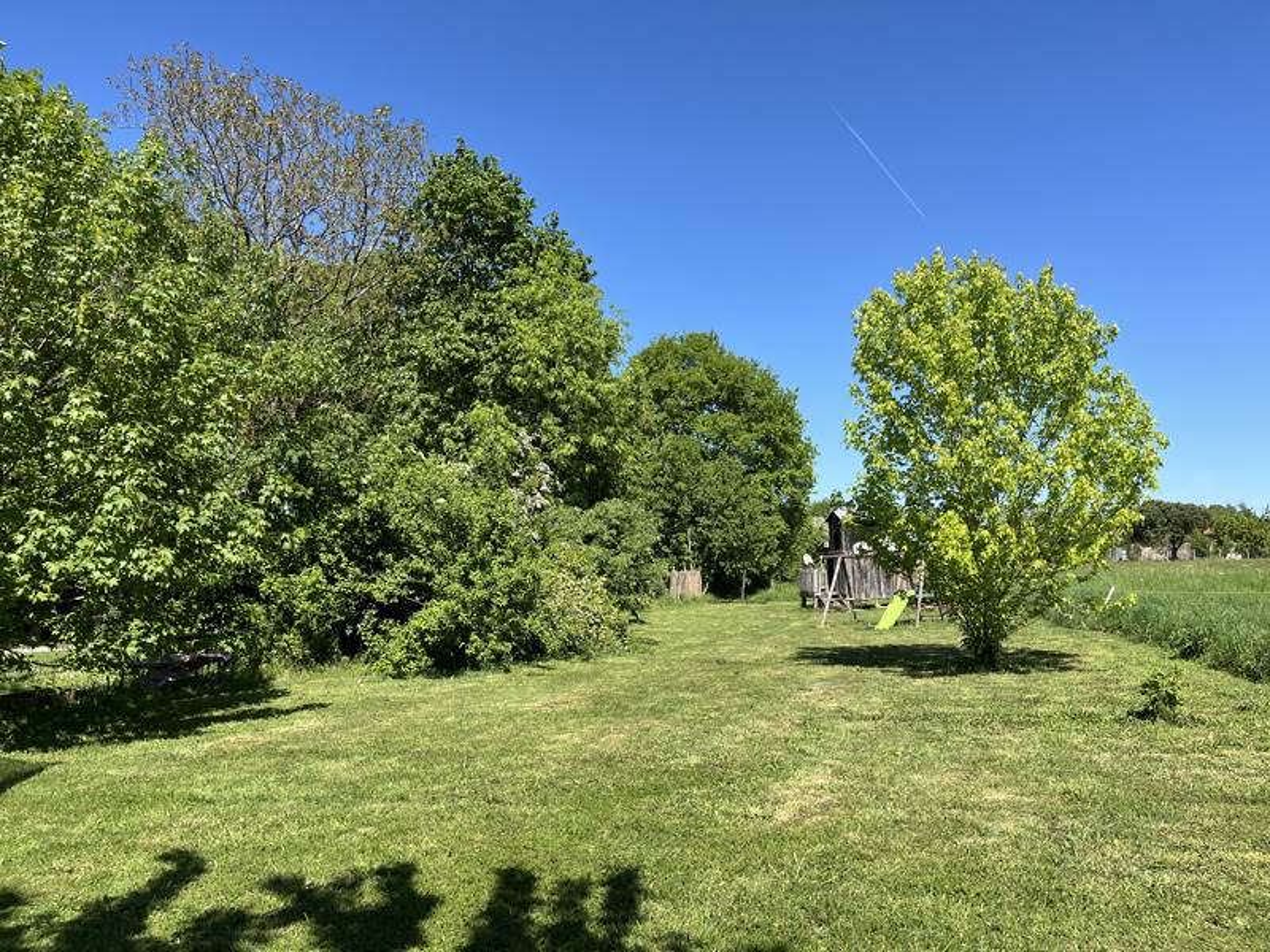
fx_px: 954
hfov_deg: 67.3
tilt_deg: +5.6
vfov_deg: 53.1
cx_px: 635
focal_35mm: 26
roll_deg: +0.5
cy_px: 476
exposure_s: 1/2358
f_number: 1.6
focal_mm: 5.1
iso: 50
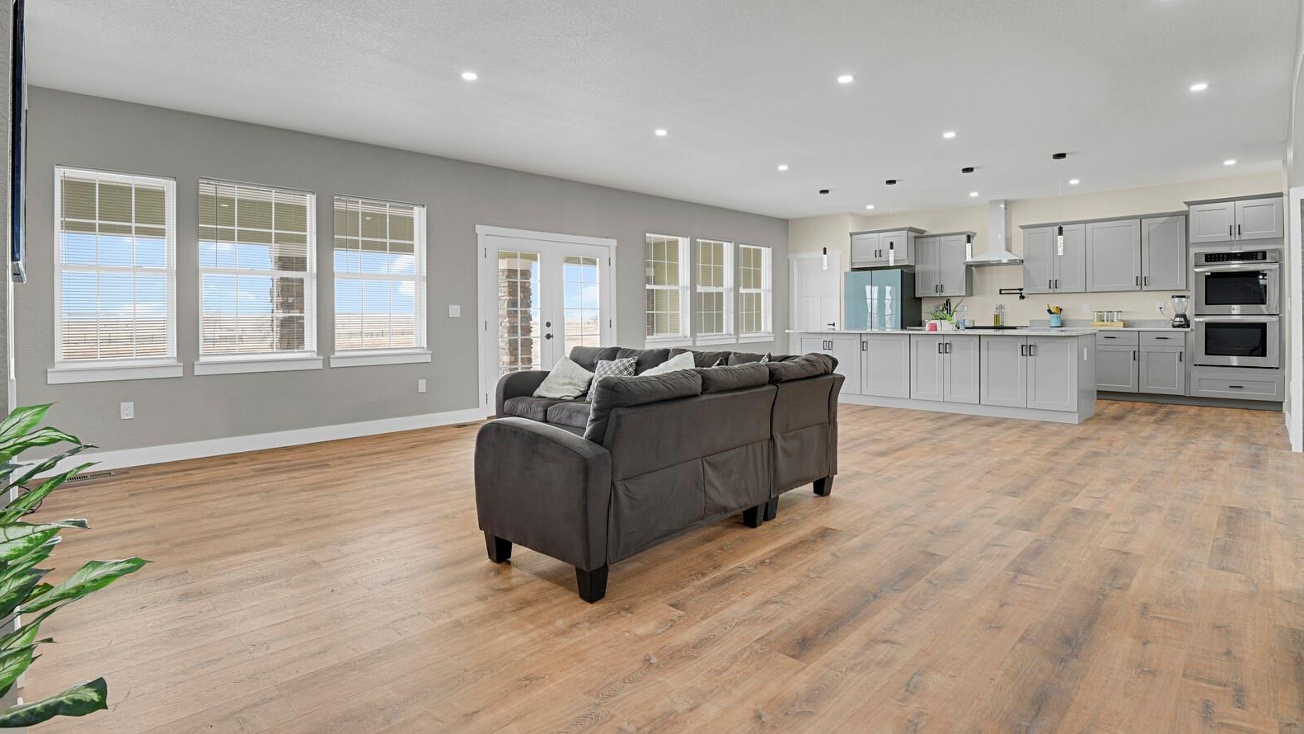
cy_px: 320
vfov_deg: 60.8
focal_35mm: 18
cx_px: 655
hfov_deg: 92.7
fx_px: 622
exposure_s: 2
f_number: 8
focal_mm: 17
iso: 250
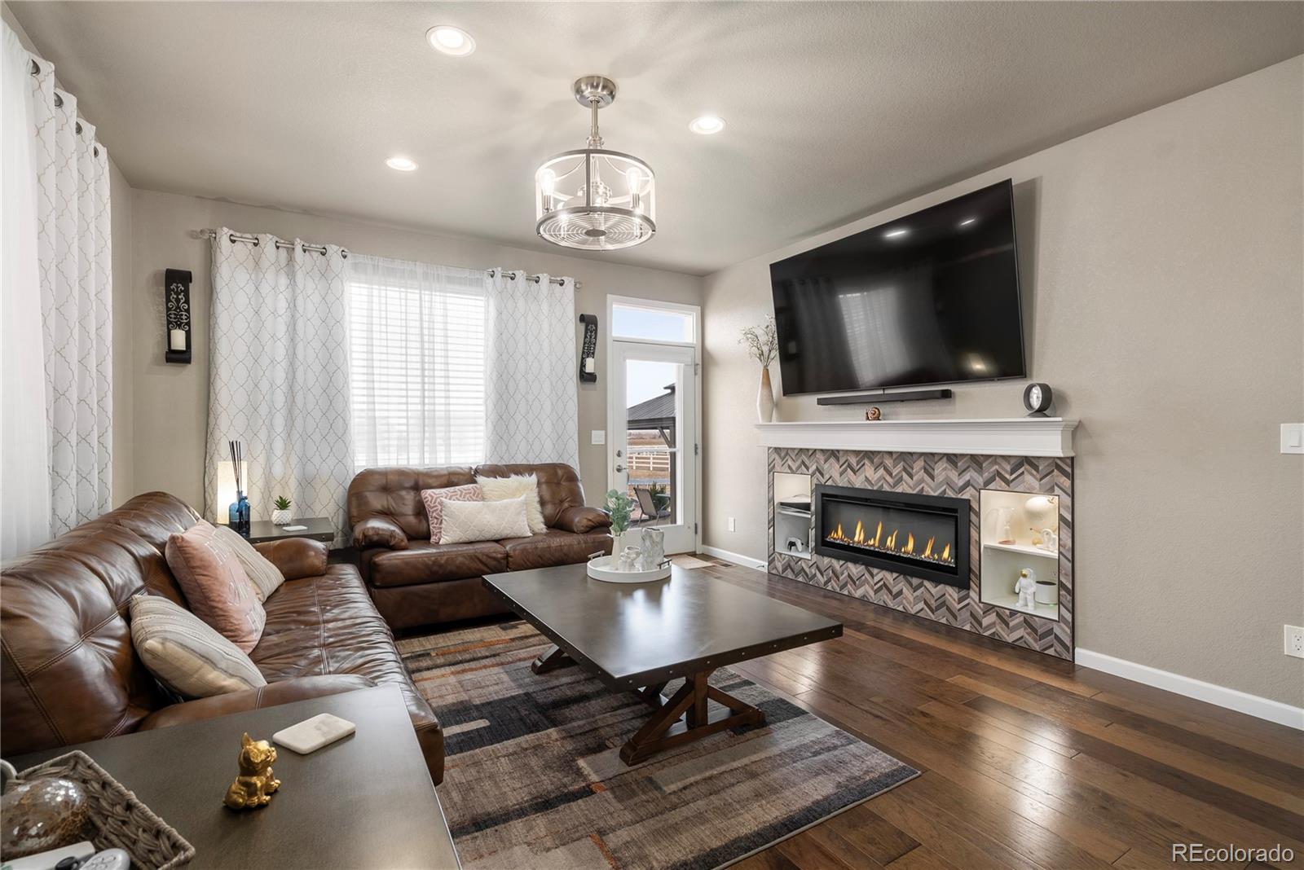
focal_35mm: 16
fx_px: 580
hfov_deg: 96.7
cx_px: 652
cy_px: 435
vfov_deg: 73.8
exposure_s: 1.6
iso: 100
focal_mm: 16
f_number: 8
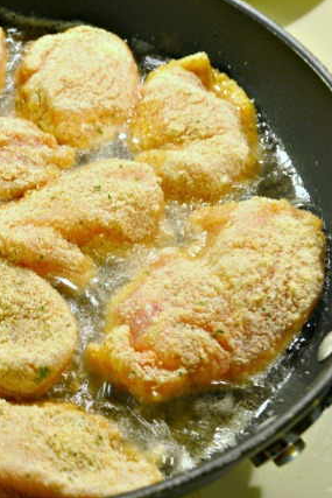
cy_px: 247
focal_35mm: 73
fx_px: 1009
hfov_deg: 18.0
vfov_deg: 27.7
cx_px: -35
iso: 100
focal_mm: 32
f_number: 7.1
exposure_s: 1/3
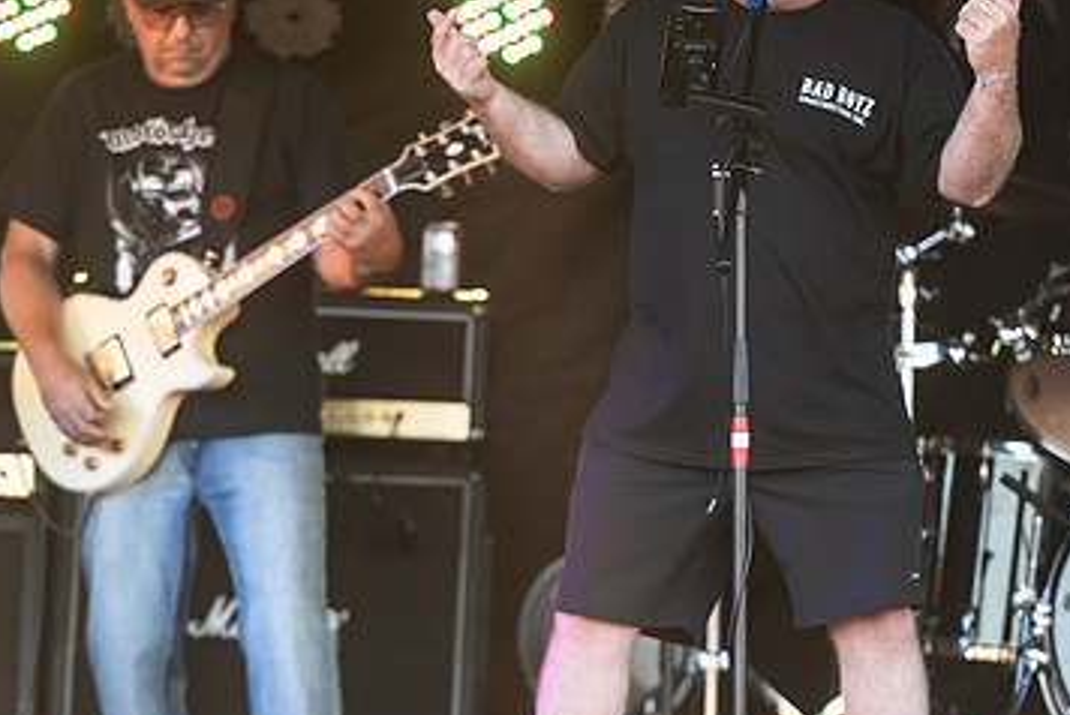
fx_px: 10351
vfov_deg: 4.0
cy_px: 382
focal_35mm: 348
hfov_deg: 5.9
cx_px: 636
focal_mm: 200
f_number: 2.8
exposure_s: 1/640
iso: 500
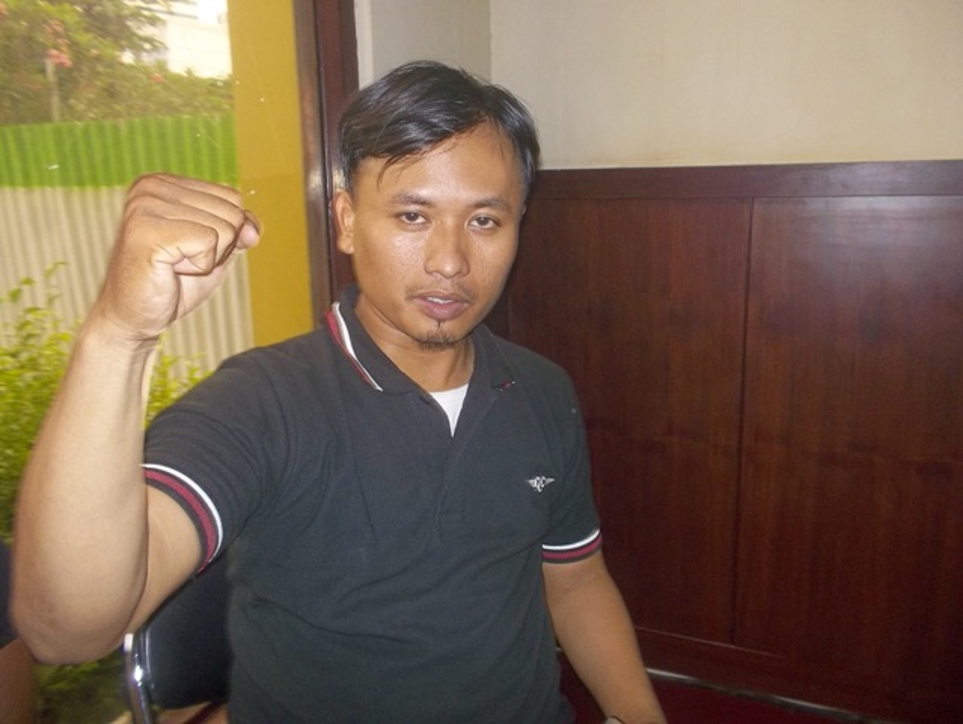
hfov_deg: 61.6
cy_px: 362
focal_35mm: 29
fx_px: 807
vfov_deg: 48.3
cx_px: 482
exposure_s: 1/30
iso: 160
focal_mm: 4.1
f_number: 3.3
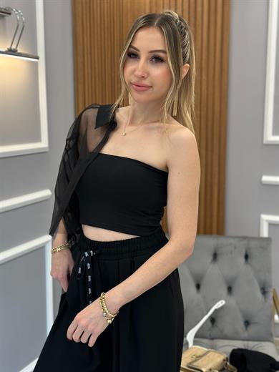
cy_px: 186
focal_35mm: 48
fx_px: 516
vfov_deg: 39.7
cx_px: 140
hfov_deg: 30.3
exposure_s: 1/100
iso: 80
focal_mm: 6.86
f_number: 1.78
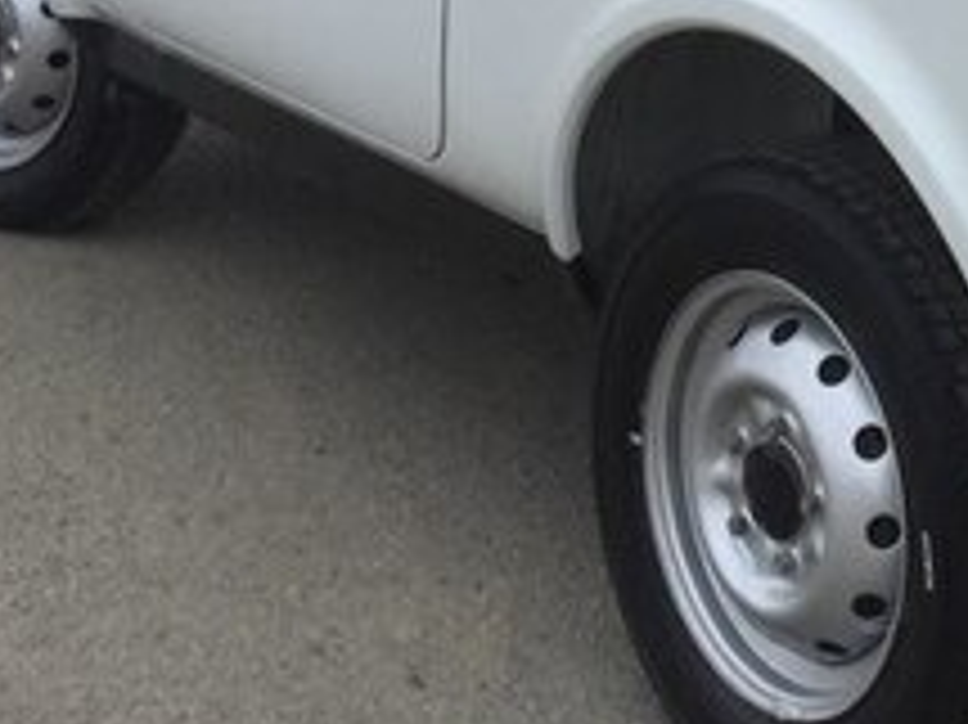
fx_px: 2487
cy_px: -263
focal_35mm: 89
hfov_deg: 20.9
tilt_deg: -6.5
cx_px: 1067
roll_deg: +0.6
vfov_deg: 15.6
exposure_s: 1/50
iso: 40
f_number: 2.2
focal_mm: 4.15
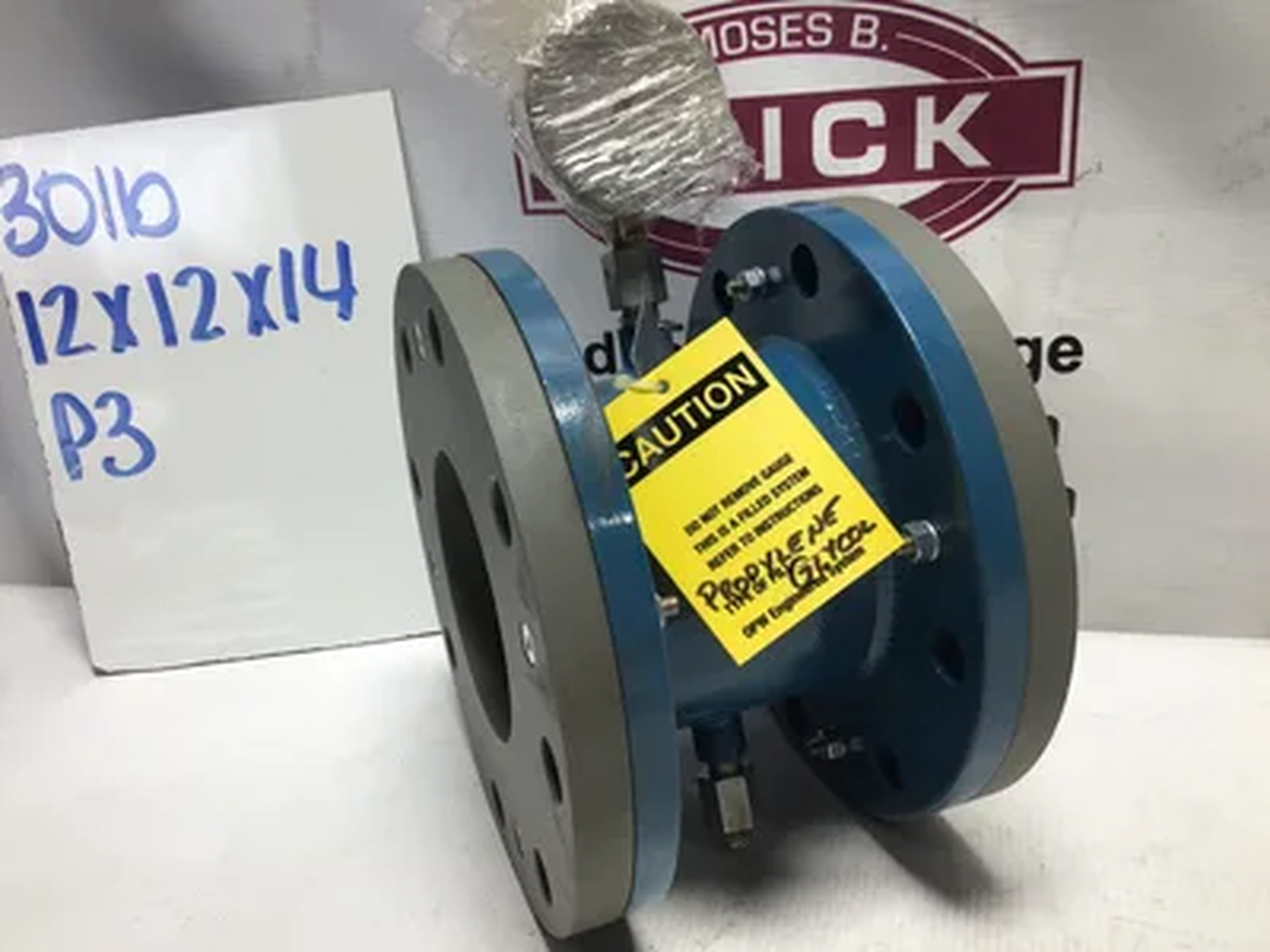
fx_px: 1137
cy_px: 476
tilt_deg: -23.7
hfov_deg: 58.4
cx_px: 635
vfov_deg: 45.4
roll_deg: +4.2
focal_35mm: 31
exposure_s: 1/120
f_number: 2.4
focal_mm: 3.3
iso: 32
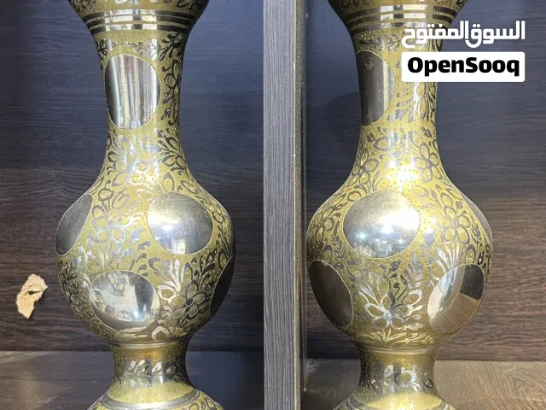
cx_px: 273
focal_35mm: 26
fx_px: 410
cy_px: 205
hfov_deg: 67.3
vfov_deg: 53.1
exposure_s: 1/50
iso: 160
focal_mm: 5.7
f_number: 1.5
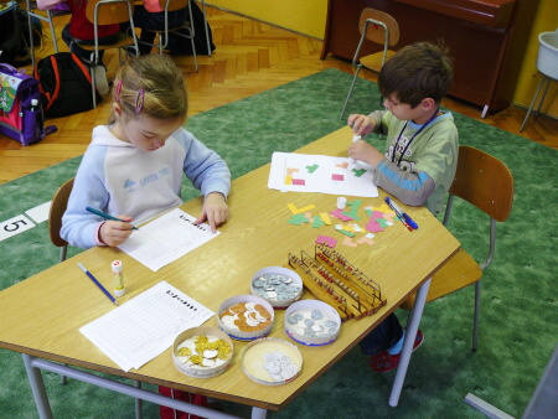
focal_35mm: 36
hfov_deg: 51.3
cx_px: 279
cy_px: 210
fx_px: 581
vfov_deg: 39.7
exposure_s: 1/25
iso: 100
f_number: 2.8
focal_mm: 6
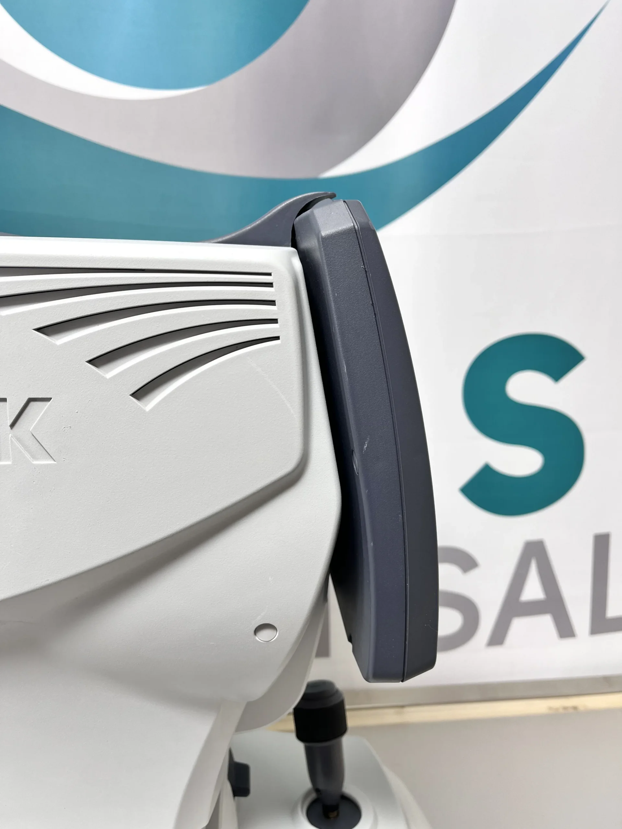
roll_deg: +0.5
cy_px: 414
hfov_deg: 53.1
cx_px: 311
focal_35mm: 26
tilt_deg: -9.7
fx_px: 623
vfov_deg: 67.3
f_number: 1.6
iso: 40
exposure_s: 1/168
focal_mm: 5.1
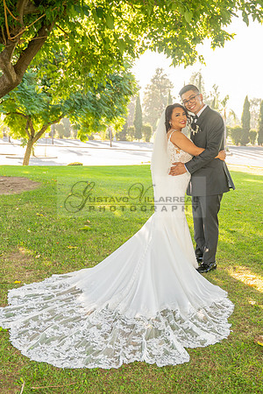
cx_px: 140
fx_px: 451
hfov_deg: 32.5
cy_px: 221
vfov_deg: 47.1
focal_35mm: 41
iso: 200
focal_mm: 24
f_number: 3.5
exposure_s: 1/200
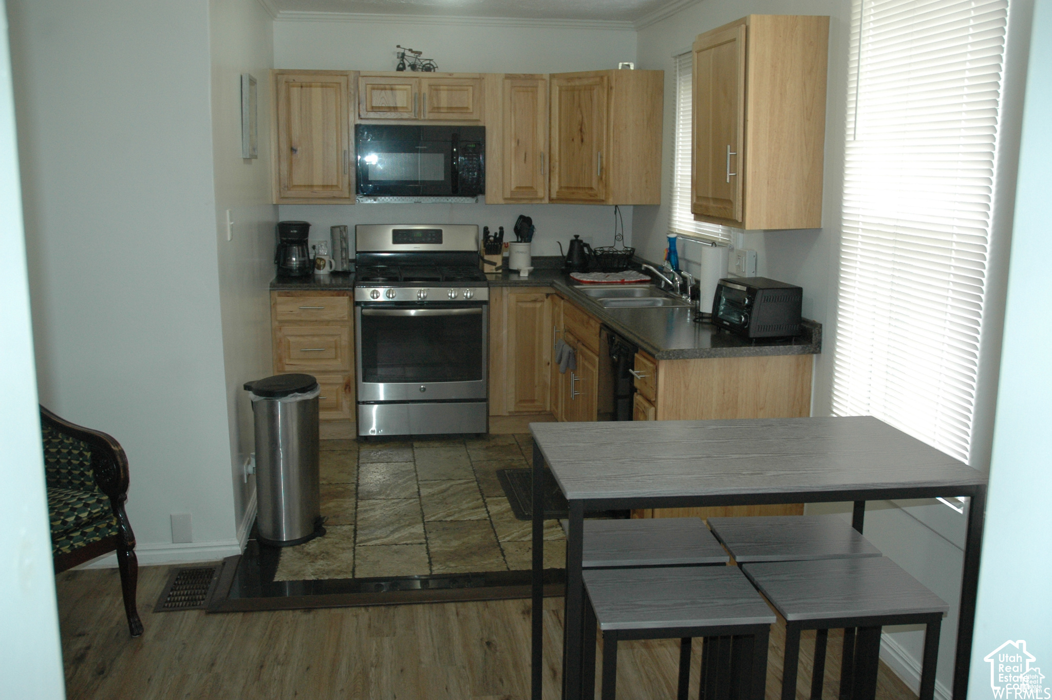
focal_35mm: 36
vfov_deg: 36.8
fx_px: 1051
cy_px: 350
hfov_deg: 53.2
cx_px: 526
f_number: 3.8
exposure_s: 1/60
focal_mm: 24
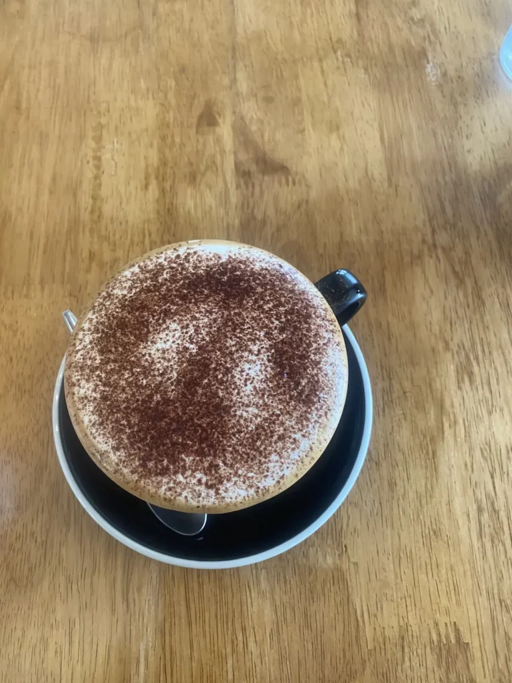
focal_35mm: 26
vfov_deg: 67.3
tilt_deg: -70.3
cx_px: 256
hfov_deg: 53.1
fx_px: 513
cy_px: 342
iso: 125
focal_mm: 4.25
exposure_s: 1/70
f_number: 1.8
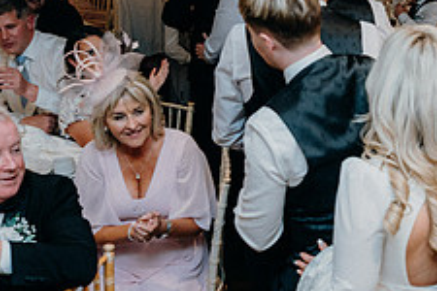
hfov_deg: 31.0
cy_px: 82
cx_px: 387
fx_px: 753
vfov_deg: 21.8
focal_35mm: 62
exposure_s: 1/160
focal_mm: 24
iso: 2500
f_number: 3.5
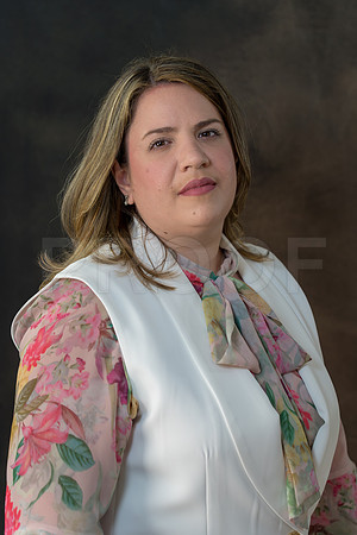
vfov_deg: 19.5
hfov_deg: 13.0
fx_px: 1562
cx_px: 178
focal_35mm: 105
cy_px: 268
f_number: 4.5
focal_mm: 105
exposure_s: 1/100
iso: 400
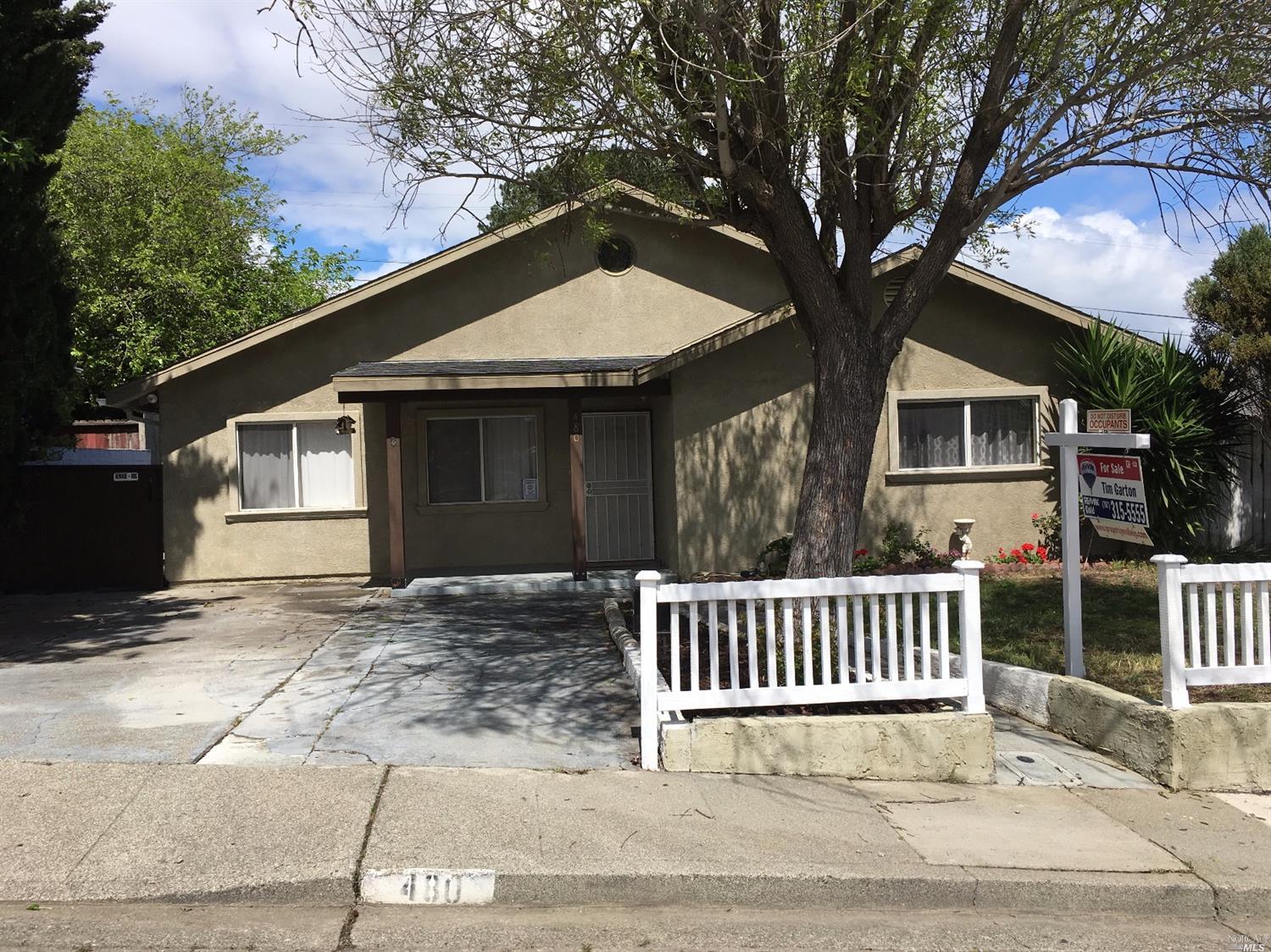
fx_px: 1064
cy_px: 476
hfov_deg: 61.7
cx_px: 636
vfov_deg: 48.2
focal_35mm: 29
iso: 25
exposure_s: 1/1876
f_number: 2.2
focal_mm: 4.15
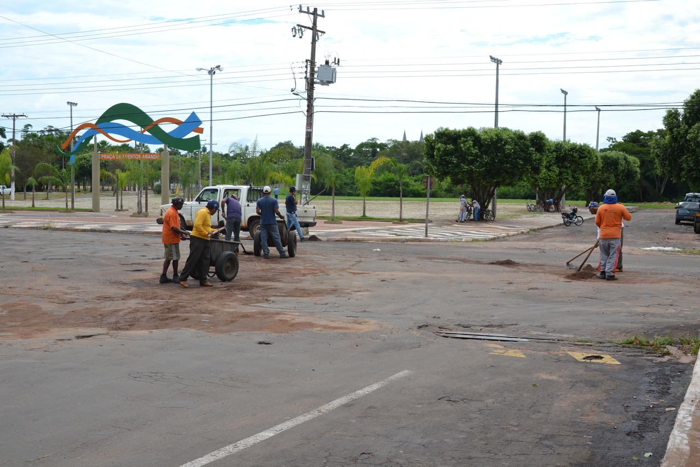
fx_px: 933
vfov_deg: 28.1
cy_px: 234
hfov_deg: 41.1
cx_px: 350
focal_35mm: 48
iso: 100
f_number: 8
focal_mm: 32
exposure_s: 1/250
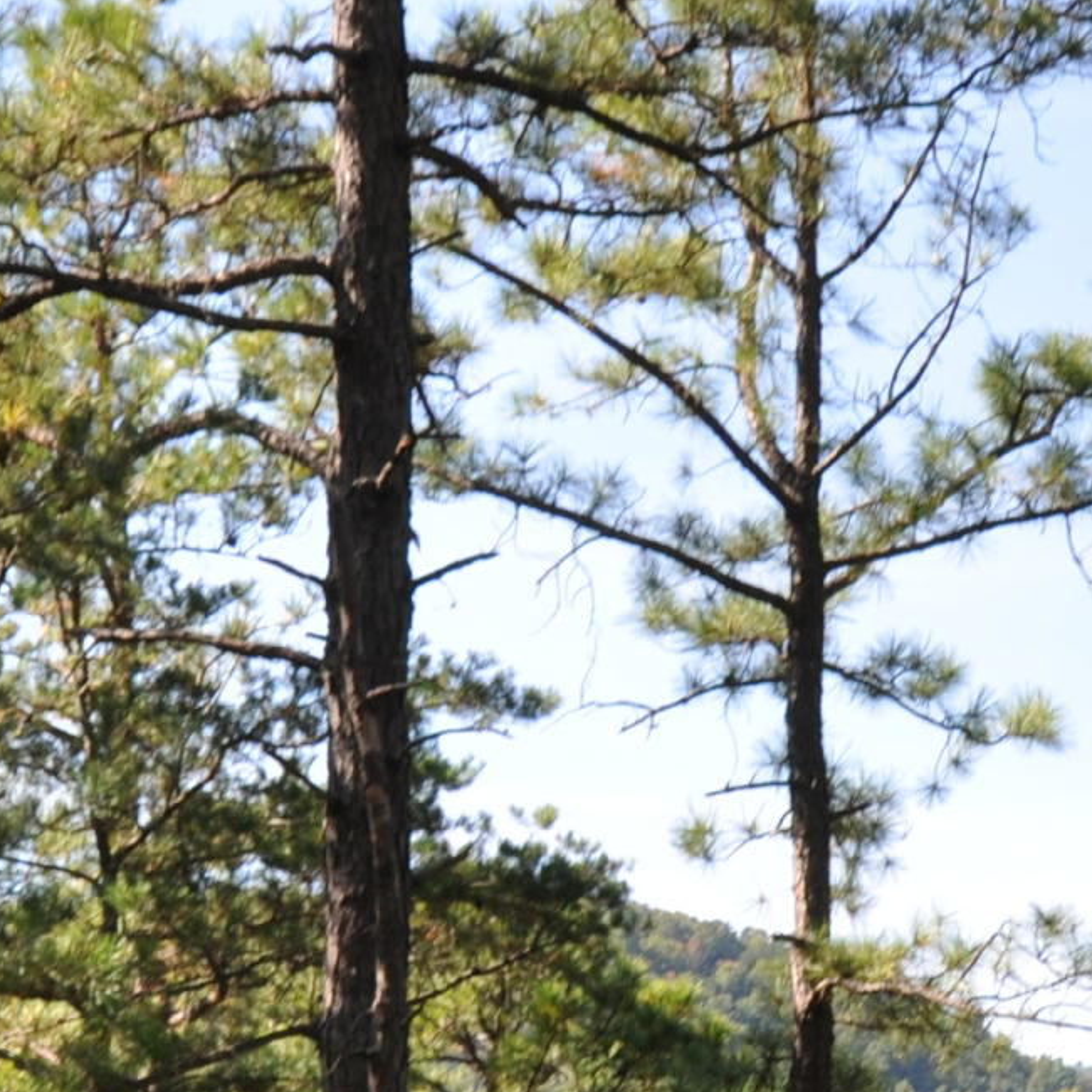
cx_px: 1112
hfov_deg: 12.2
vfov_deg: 12.0
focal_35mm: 141
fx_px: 5032
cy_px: 1401
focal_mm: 24
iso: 200
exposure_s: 1/200
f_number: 6.3
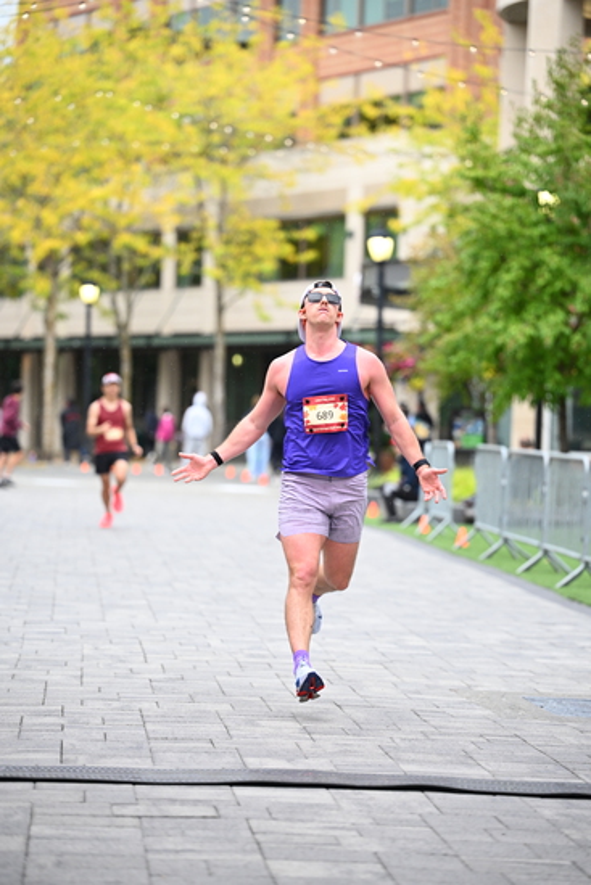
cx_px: 296
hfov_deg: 10.2
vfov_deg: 15.2
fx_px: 3322
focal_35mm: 135
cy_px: 442
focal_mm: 135
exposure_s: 1/1600
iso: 1250
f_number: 2.8
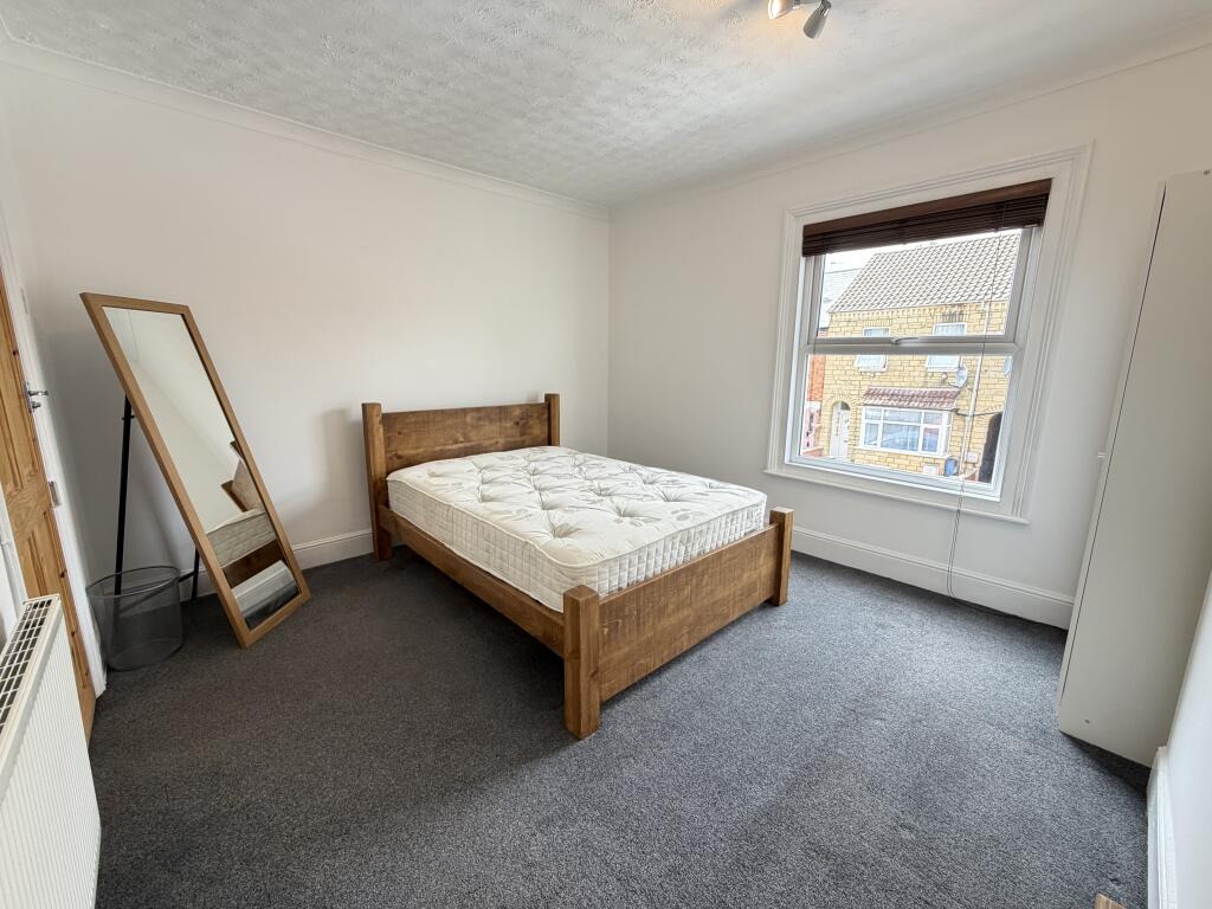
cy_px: 454
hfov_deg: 102.1
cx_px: 606
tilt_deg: -10.3
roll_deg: +0.8
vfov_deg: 85.7
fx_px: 490
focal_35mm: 14
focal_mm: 2.22
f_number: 2.2
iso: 160
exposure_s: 1/121
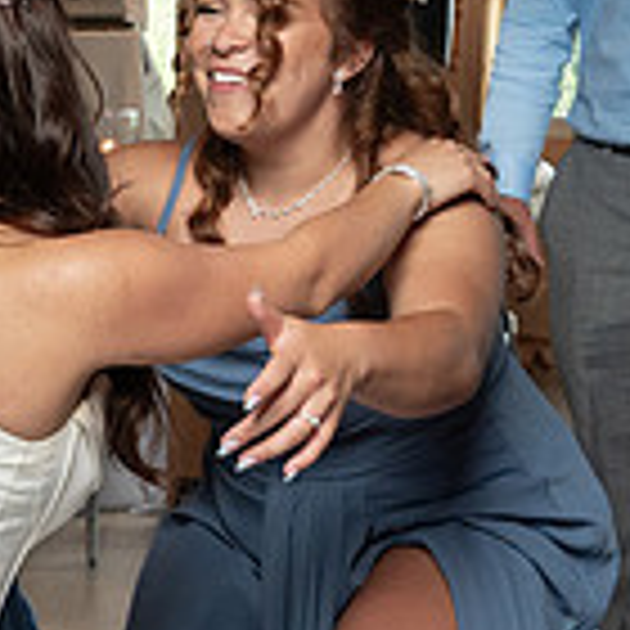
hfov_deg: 16.0
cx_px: -50
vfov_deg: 16.1
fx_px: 2183
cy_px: 643
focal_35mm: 106
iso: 2000
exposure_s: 1/200
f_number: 5.6
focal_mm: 24
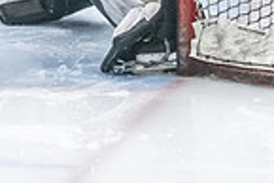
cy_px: -208
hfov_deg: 5.4
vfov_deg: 3.6
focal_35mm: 378
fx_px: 2880
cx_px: 10
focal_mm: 70
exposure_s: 1/800
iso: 3200
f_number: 2.8
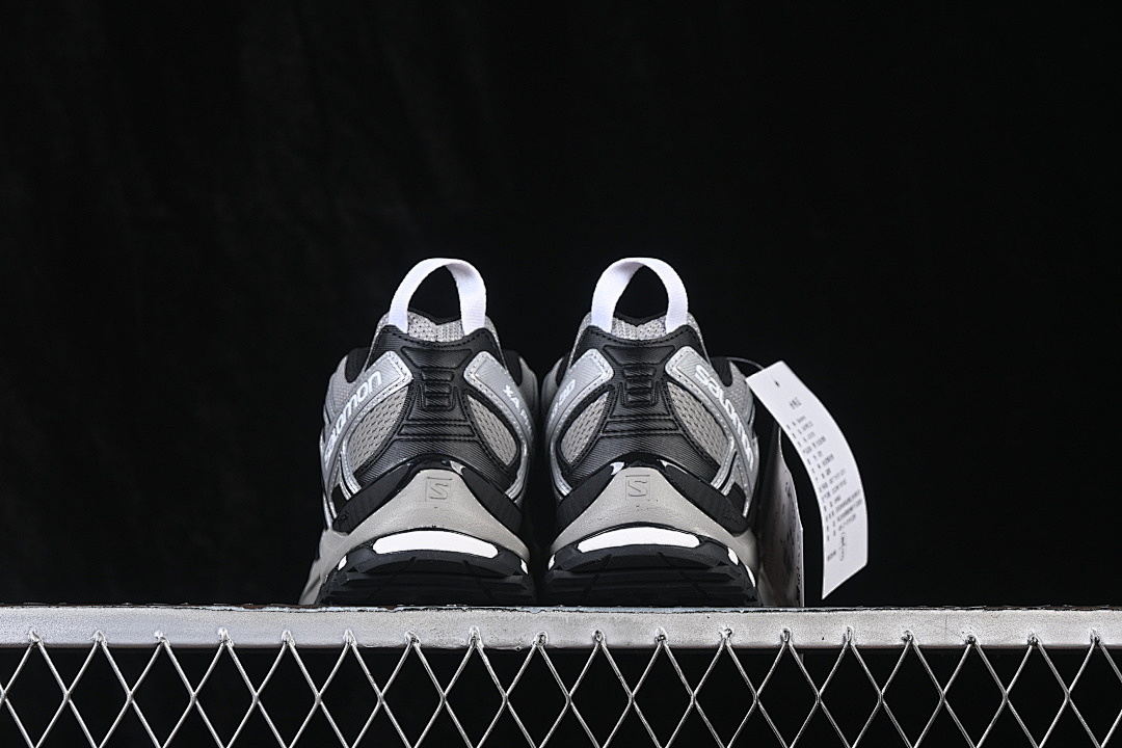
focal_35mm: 75
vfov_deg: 18.2
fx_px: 2337
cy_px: 374
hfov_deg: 27.0
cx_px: 561
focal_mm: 50
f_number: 7.1
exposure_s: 1/80
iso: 160
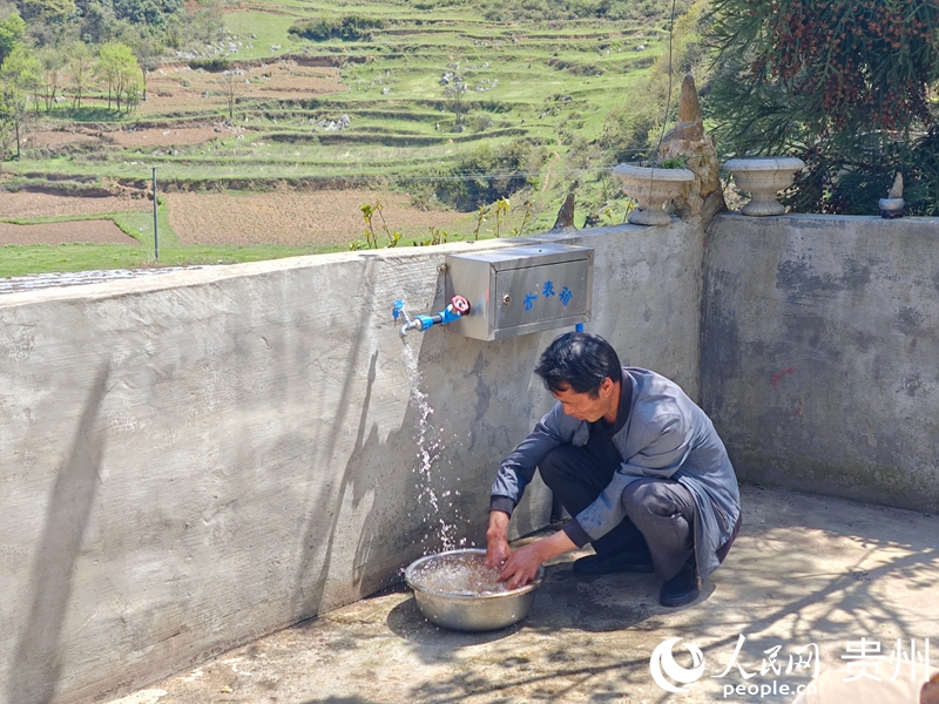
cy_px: 352
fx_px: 1248
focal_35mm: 46
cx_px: 470
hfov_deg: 41.2
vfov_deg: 31.5
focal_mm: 6.55
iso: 50
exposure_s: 1/912
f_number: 1.6
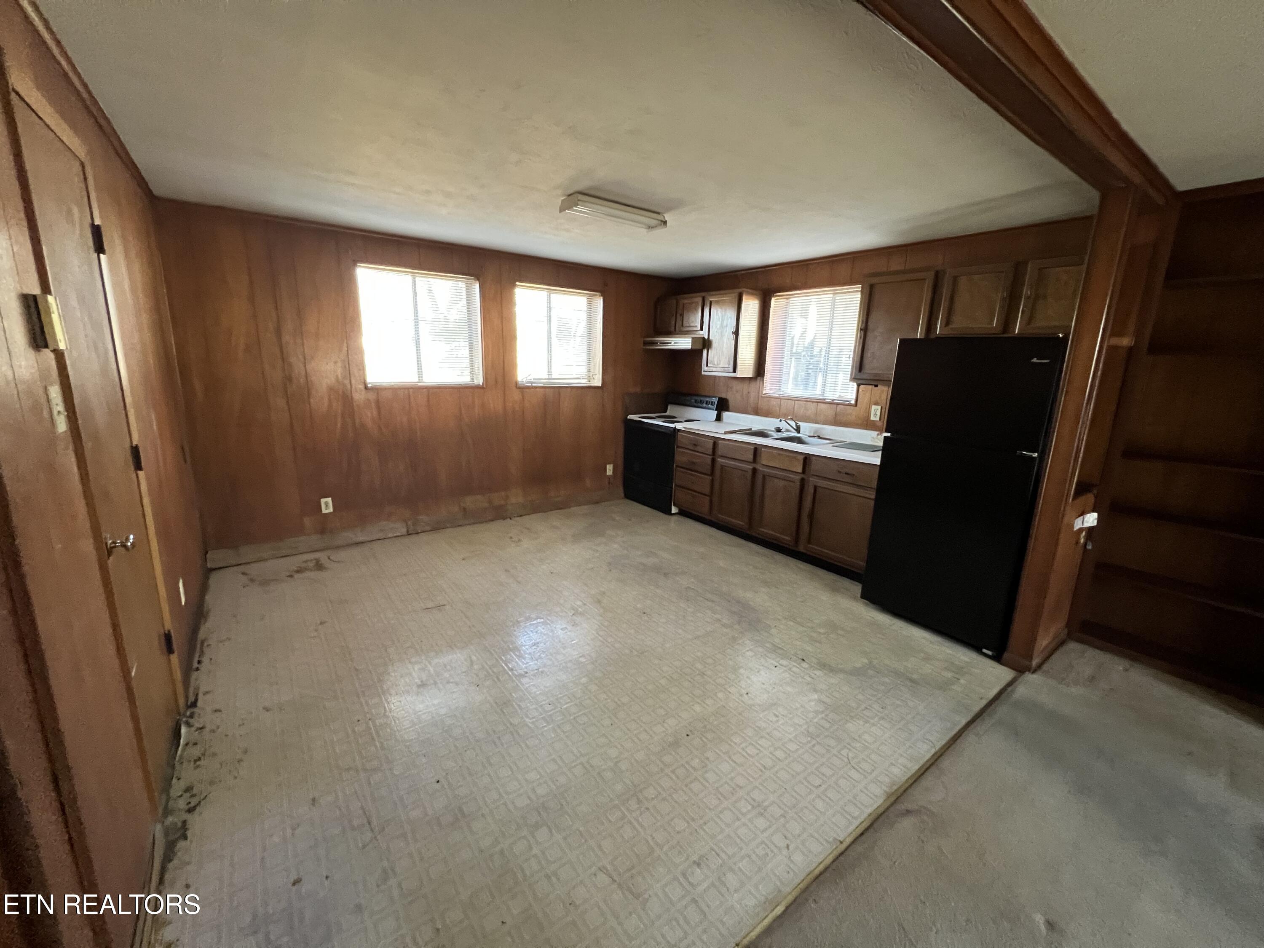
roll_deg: -1.8
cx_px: 632
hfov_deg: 106.2
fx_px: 475
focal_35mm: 13
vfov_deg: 89.9
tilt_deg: -12.6
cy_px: 474
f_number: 1.8
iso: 640
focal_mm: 1.57
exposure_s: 1/60
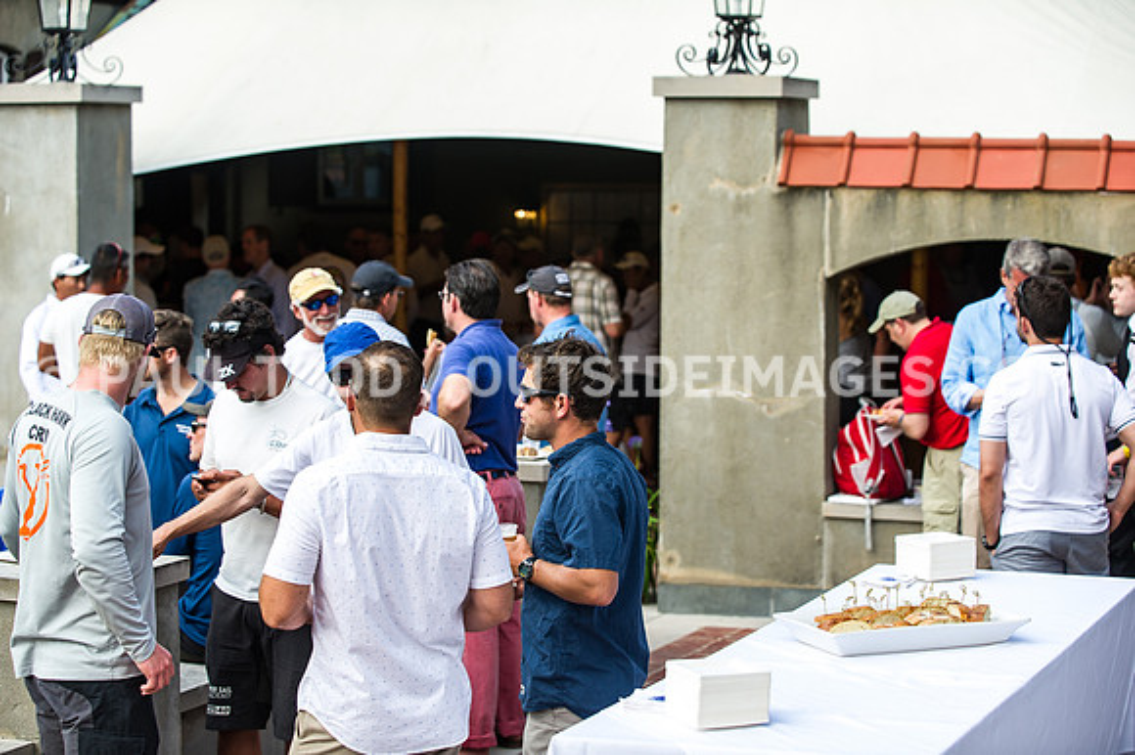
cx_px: 568
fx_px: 2521
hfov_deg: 25.4
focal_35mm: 80
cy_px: 378
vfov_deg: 17.0
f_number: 4
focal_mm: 80
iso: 200
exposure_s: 1/400
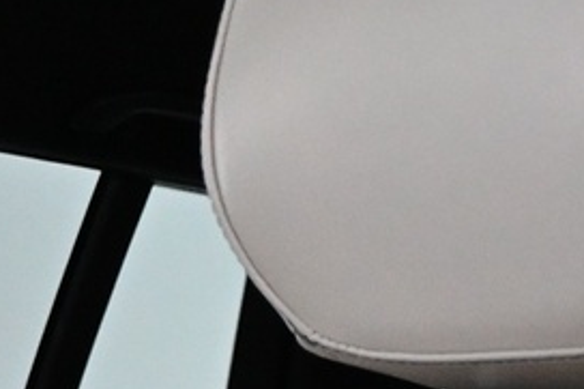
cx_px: 99
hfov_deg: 14.3
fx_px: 2318
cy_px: 75
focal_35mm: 143
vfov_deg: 9.6
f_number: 3.5
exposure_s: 1/60
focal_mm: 16
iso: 3200
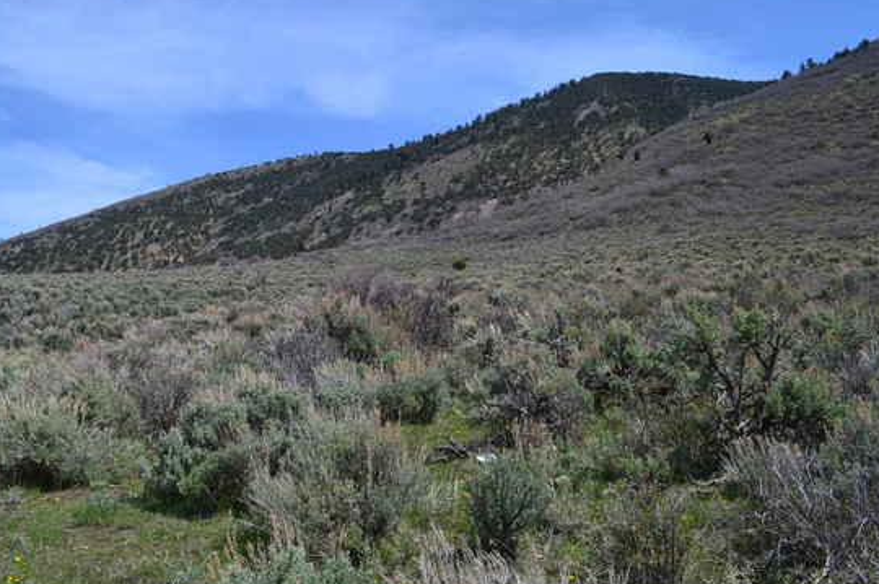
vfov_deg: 41.0
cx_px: 374
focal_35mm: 32
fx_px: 781
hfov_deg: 58.5
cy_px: 272
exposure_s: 1/320
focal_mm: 18
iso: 400
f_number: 11
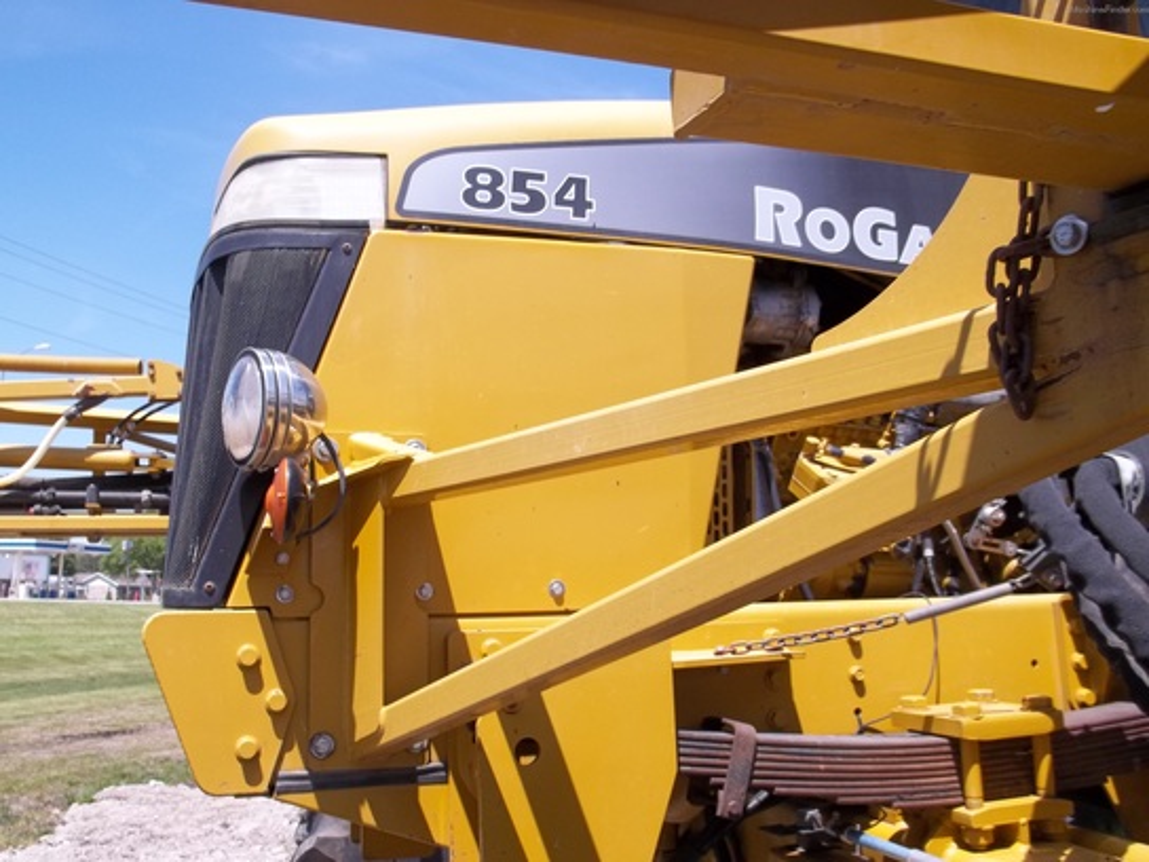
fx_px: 1095
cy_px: 431
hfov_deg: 55.4
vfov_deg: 42.9
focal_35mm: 33
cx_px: 574
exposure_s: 1/100
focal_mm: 5.9
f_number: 8
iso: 64
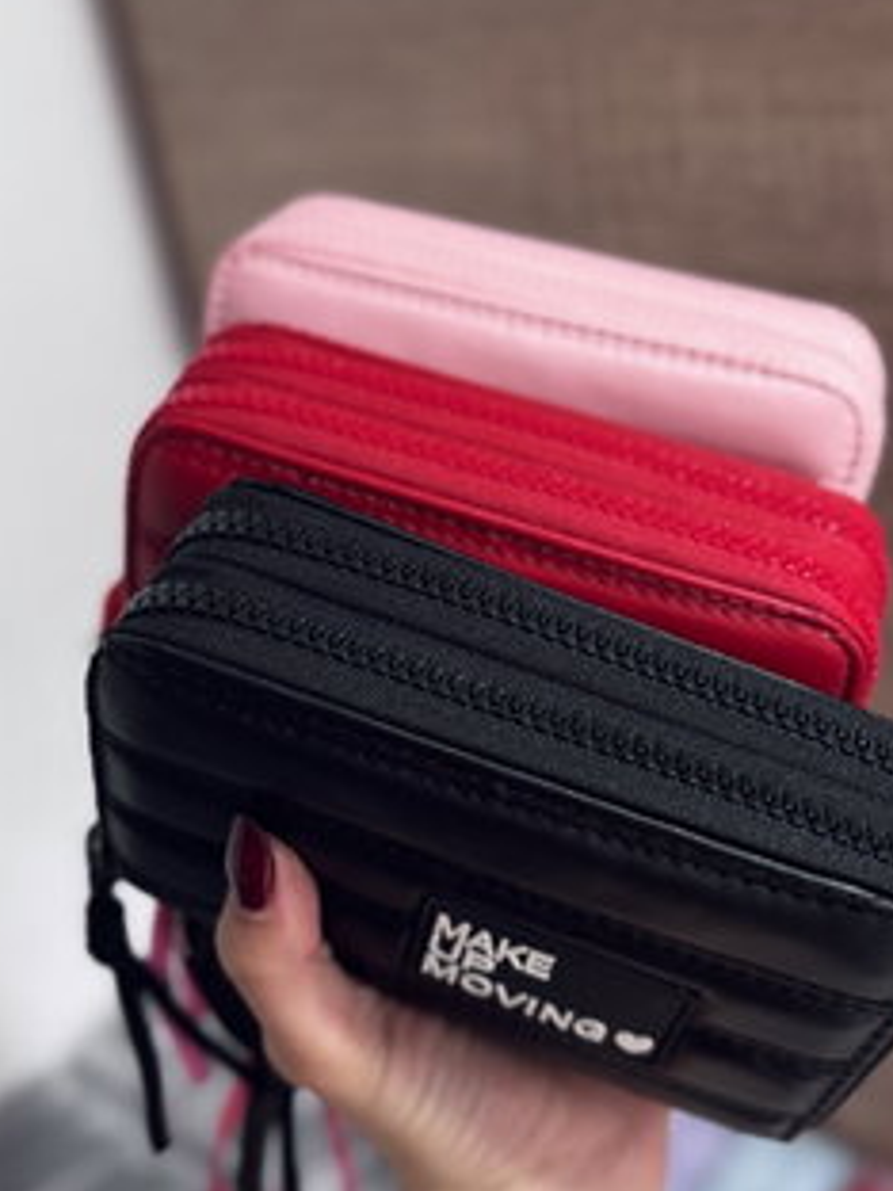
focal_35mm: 41
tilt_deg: -26.3
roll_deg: +11.4
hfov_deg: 35.1
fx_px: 1410
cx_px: 420
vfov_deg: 45.8
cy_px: 597
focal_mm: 6.76
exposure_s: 1/71
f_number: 1.78
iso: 200
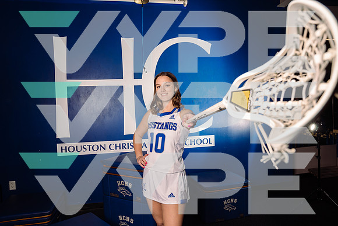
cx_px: 169
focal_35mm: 24
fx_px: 225
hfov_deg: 73.7
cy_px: 113
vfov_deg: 53.2
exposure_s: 1/250
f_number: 7.1
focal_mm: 24
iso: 200
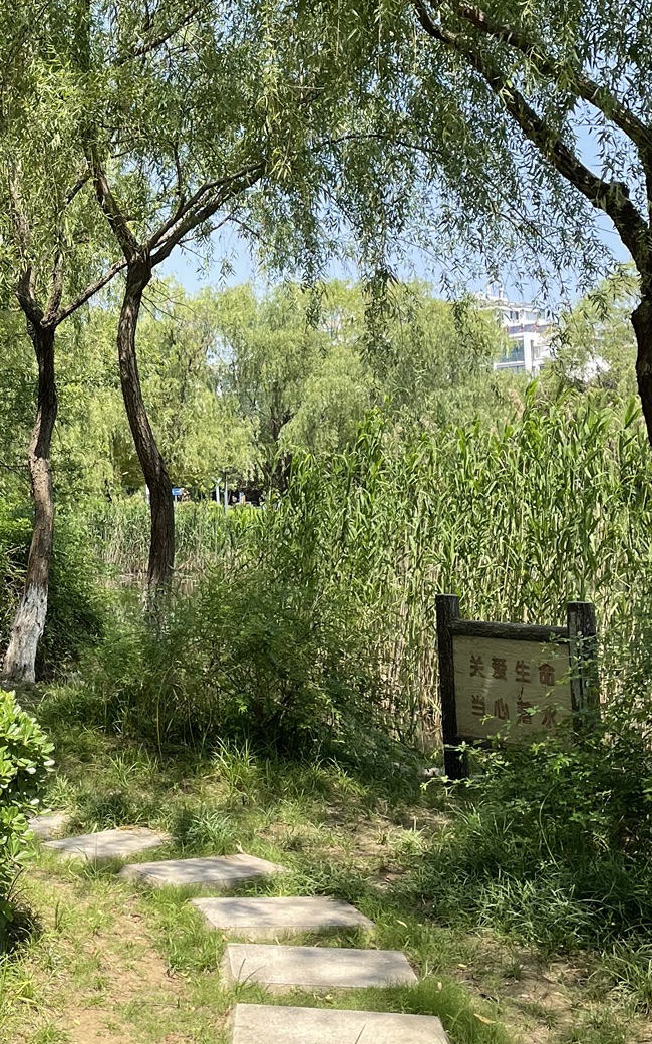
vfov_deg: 37.7
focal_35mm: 53
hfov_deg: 23.5
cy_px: 339
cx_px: 23
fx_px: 1507
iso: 32
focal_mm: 4.2
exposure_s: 1/1062
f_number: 1.6
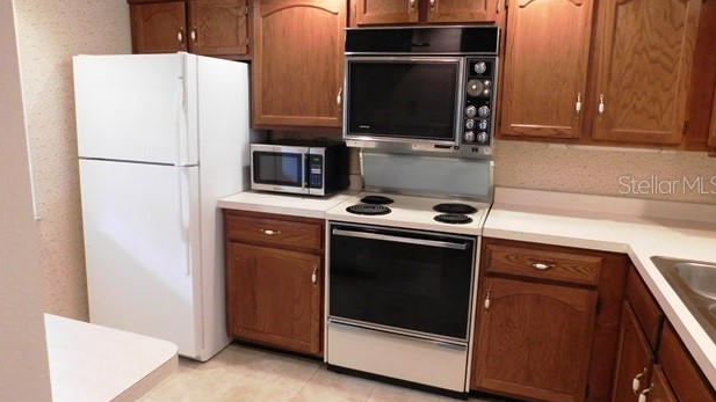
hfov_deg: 71.9
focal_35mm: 26
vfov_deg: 44.3
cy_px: 184
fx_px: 494
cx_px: 356
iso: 360
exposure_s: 1/30
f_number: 3
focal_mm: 4
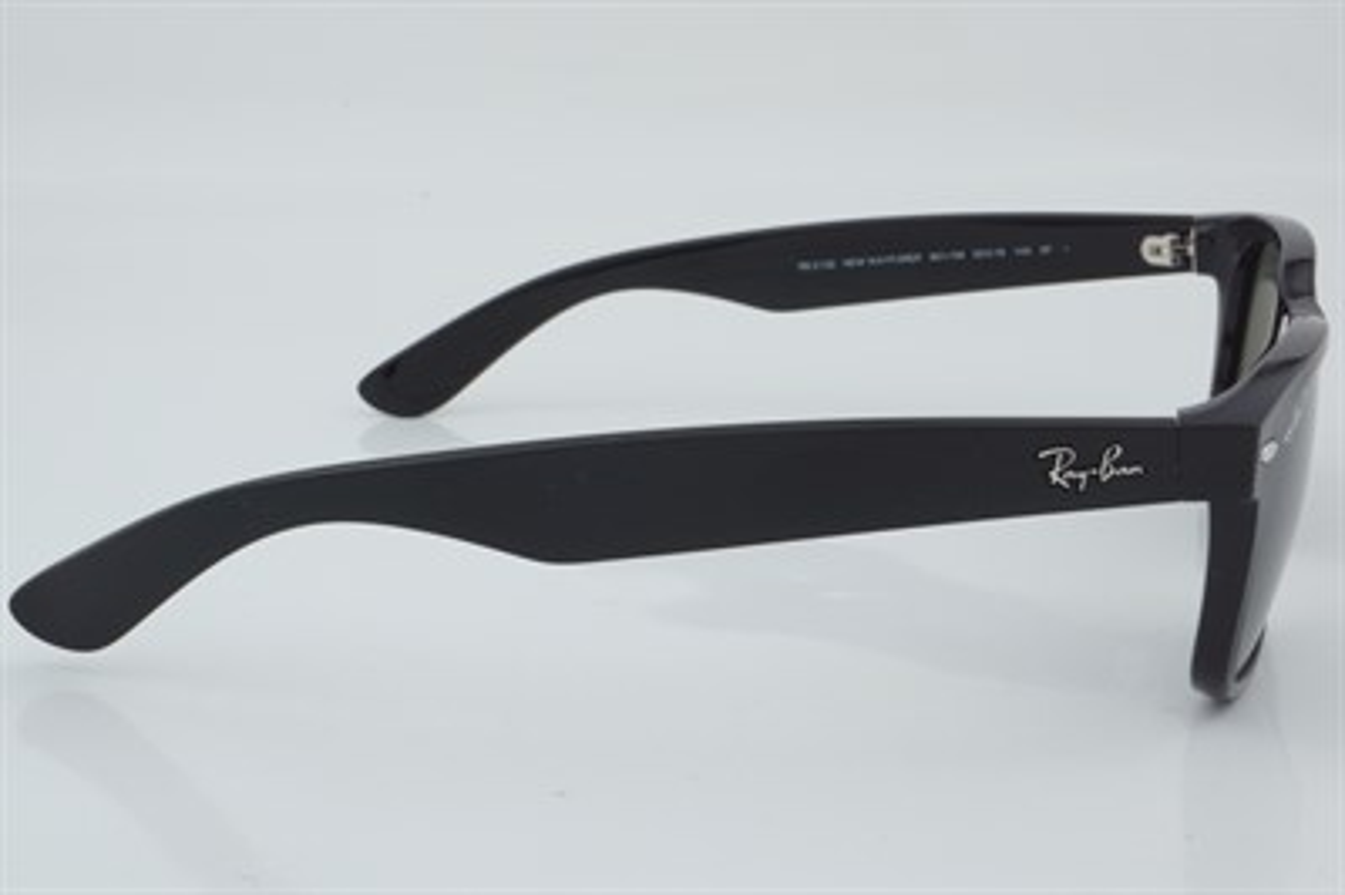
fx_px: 2800
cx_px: 672
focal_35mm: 75
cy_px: 448
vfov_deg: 18.2
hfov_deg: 27.0
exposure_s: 1/4
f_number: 29
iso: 100
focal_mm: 50
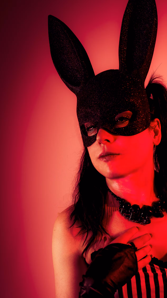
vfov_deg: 56.3
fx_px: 276
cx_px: 132
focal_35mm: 35
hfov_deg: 32.8
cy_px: 176
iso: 100
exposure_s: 1/320
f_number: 4
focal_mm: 25
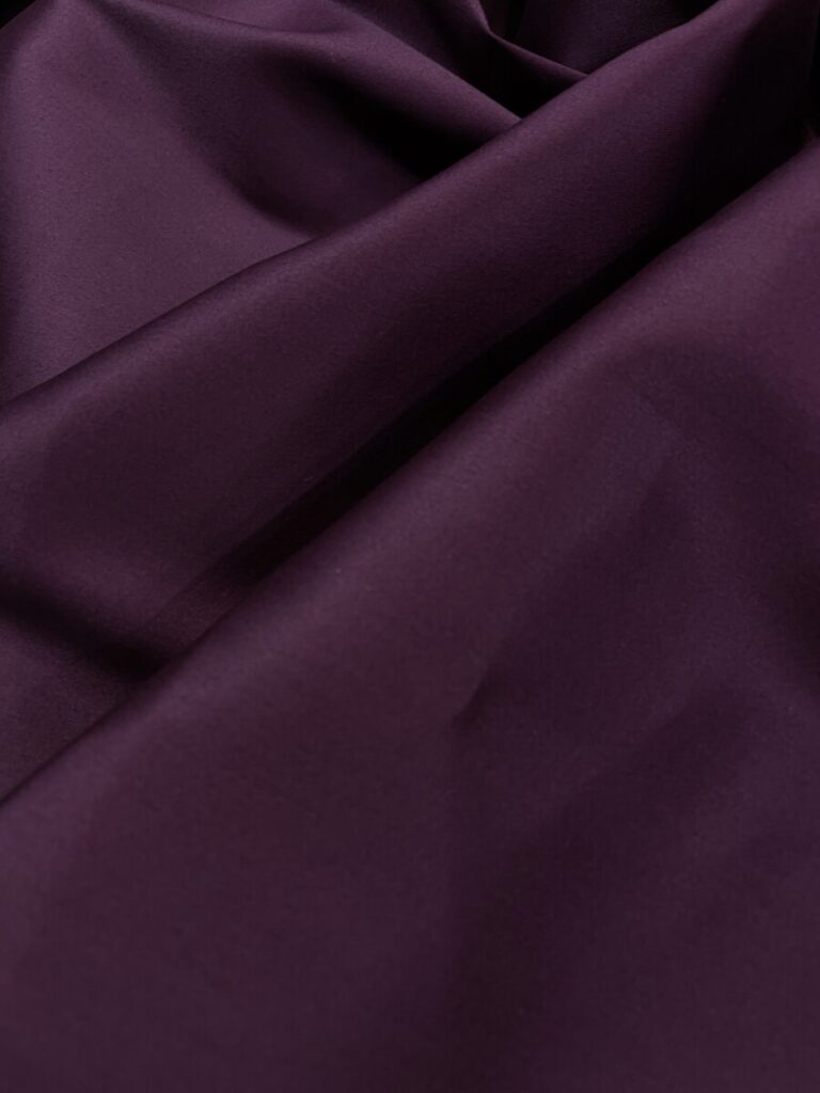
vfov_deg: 67.3
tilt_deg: -53.3
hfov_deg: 53.1
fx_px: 821
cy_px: 546
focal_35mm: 26
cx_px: 410
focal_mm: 4.2
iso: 125
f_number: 1.6
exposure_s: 1/50
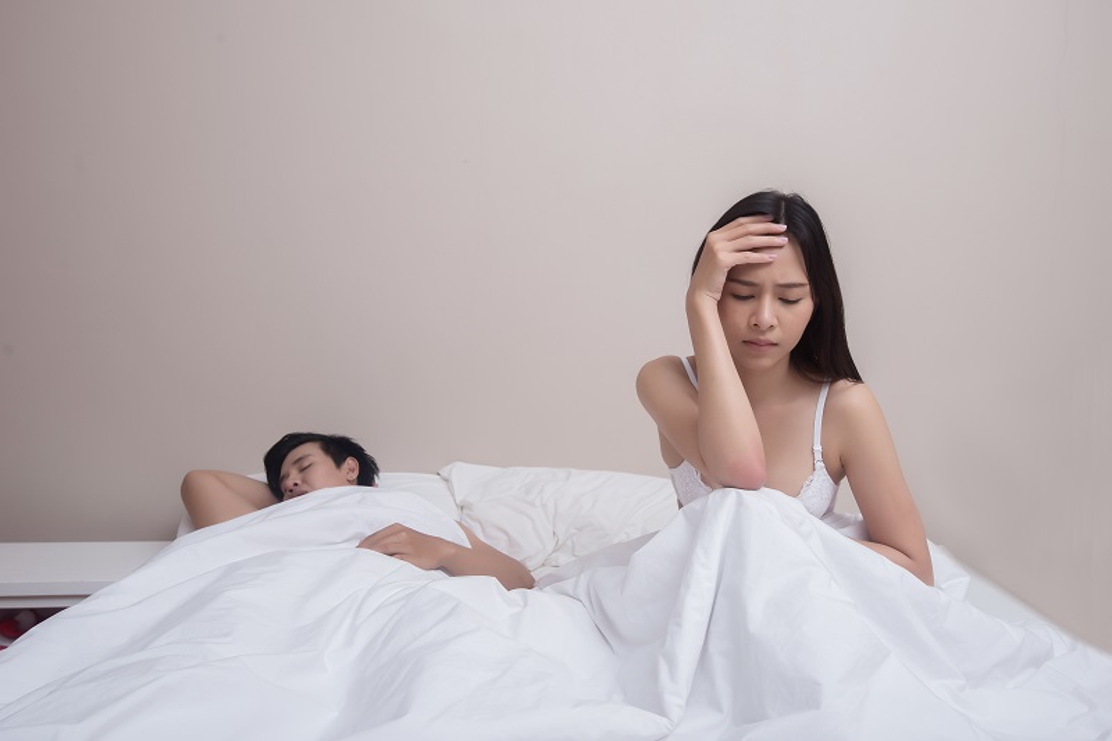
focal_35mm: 29
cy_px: 370
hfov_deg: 63.7
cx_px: 556
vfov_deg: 44.9
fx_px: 896
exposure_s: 1/160
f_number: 9
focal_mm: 29
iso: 100
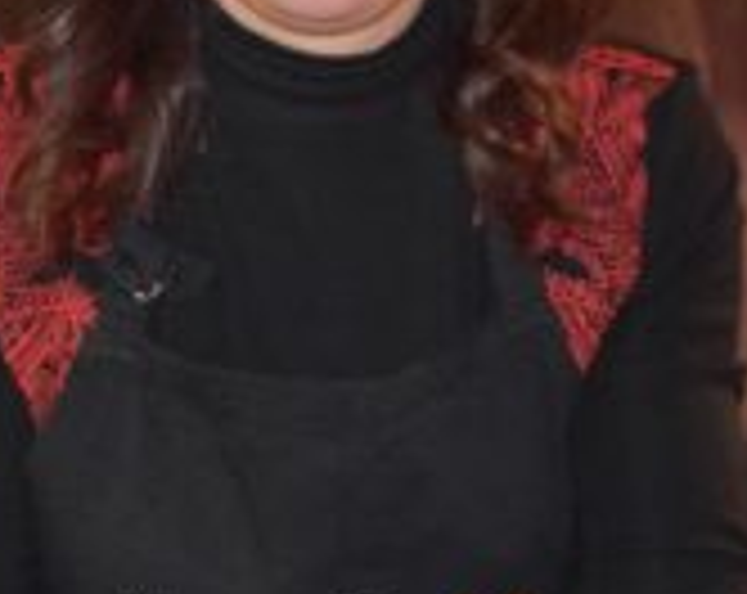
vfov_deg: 10.8
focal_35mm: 142
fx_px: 3132
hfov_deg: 13.5
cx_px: 130
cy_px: 441
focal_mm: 24
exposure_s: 1/60
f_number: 4
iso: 3200
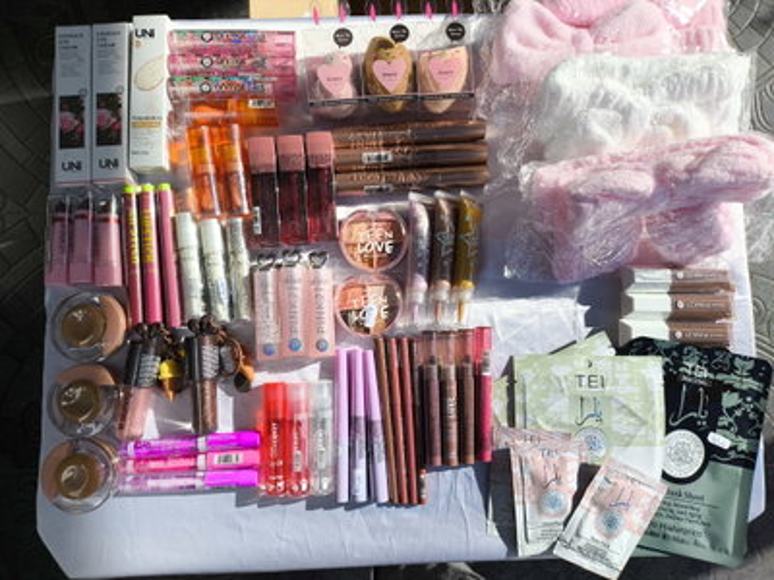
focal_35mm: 25
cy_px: 290
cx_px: 387
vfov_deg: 54.9
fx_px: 559
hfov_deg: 69.4
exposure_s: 1/2162
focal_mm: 4.71
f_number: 1.7
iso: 50
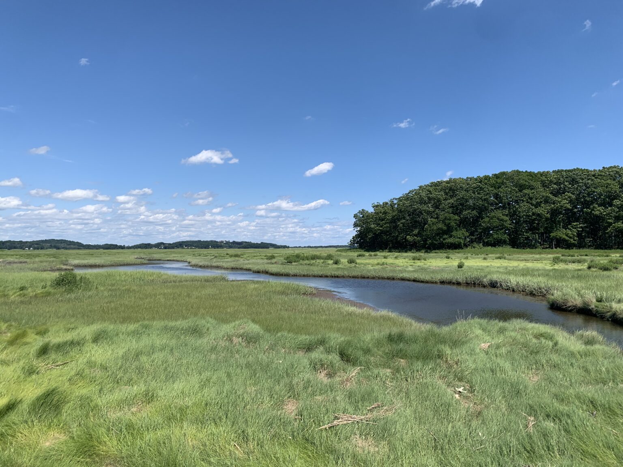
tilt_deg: +0.1
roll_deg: -0.3
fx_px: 468
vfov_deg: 53.1
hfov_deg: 67.3
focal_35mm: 26
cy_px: 234
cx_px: 312
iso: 25
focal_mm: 4.25
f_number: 1.8
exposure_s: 1/2611
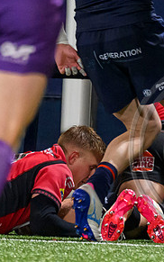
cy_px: 179
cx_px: 283
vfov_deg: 0.9
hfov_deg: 0.6
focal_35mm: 2281
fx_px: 16304
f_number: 4
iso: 6400
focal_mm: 560
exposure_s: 1/400
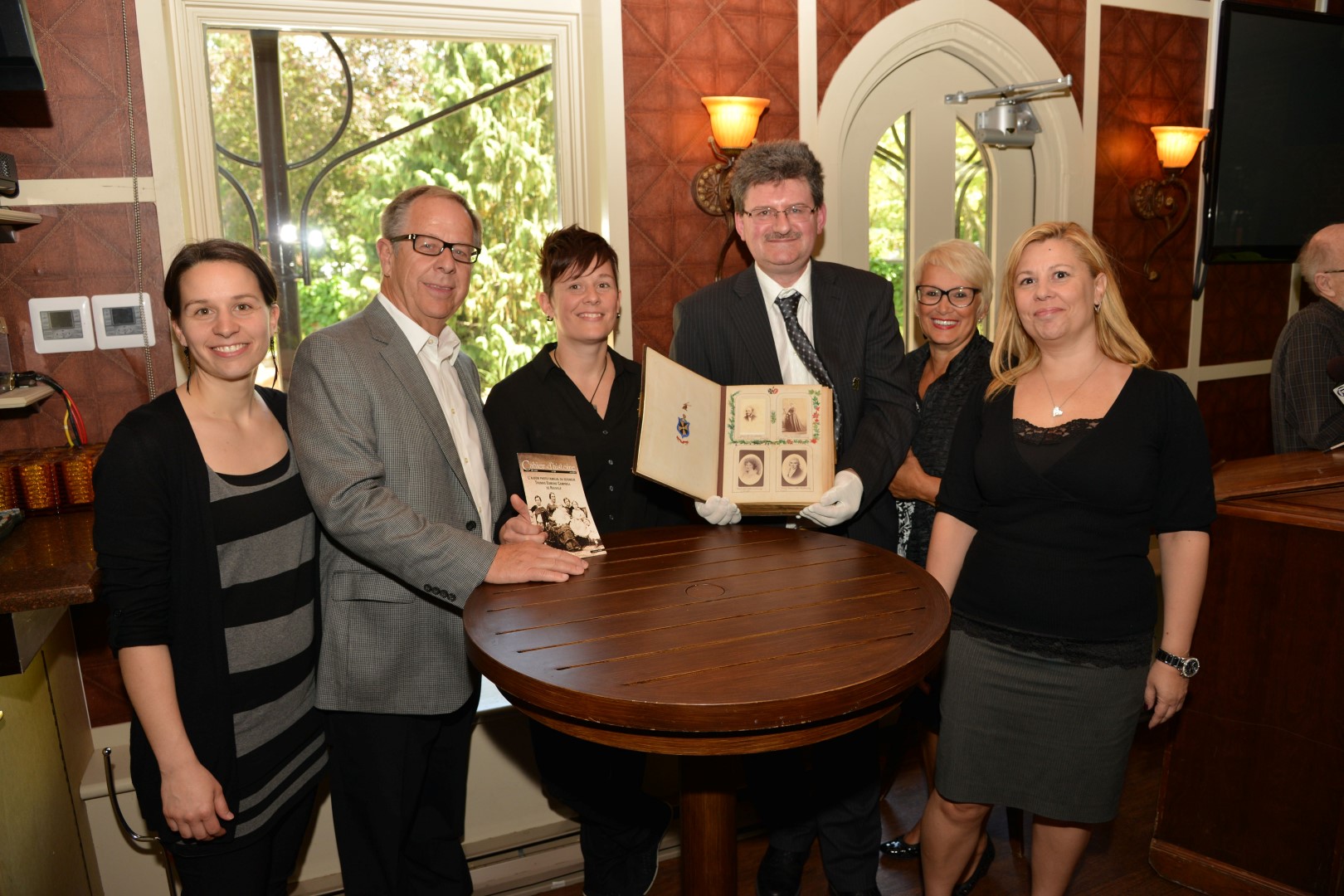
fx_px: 896
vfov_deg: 53.1
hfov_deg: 73.7
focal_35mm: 24
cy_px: 448
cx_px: 672
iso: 500
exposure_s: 1/125
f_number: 5
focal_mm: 24
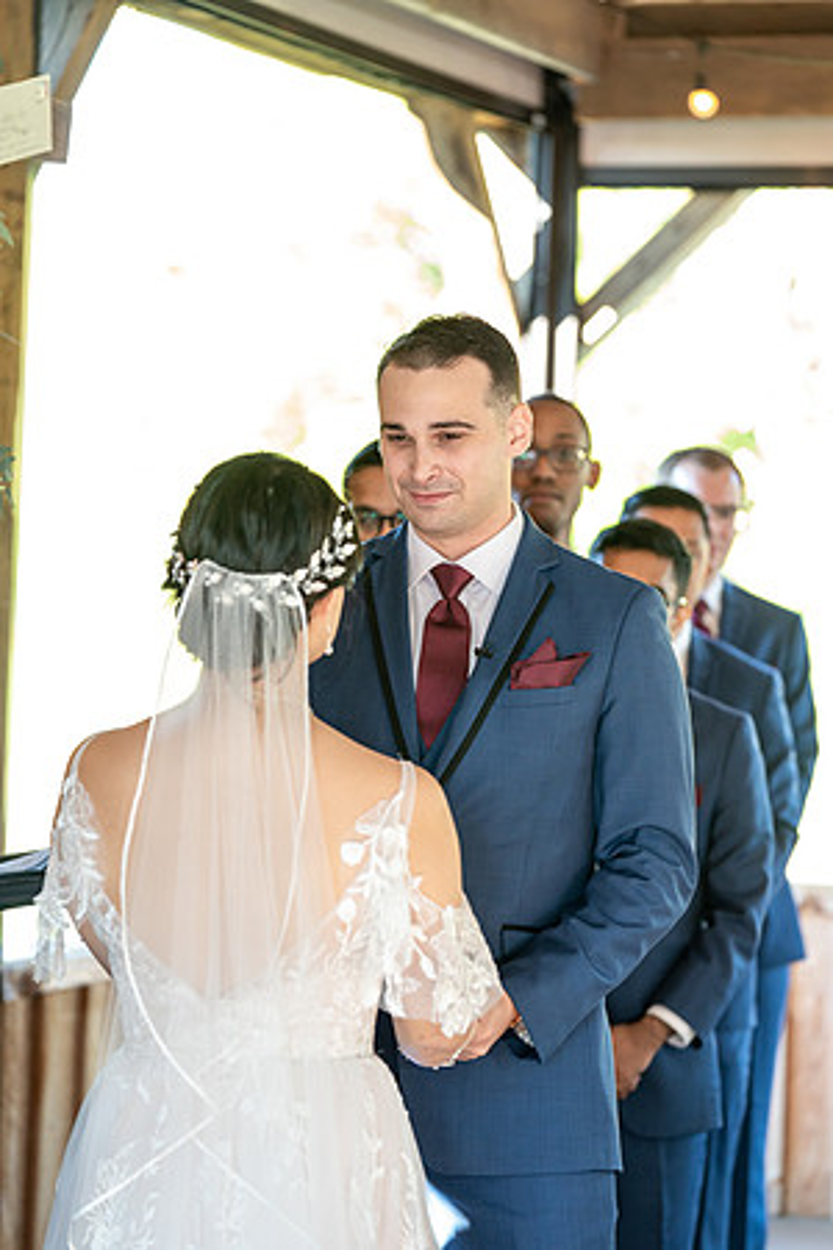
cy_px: 625
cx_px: 416
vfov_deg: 17.2
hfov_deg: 11.5
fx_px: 4130
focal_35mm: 119
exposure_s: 1/200
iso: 2000
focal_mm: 119
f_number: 4
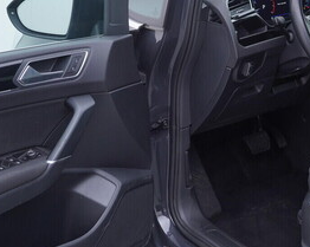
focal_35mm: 71
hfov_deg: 26.4
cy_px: 75
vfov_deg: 21.4
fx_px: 651
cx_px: 234
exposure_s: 1/50
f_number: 3.2
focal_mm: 24
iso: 125
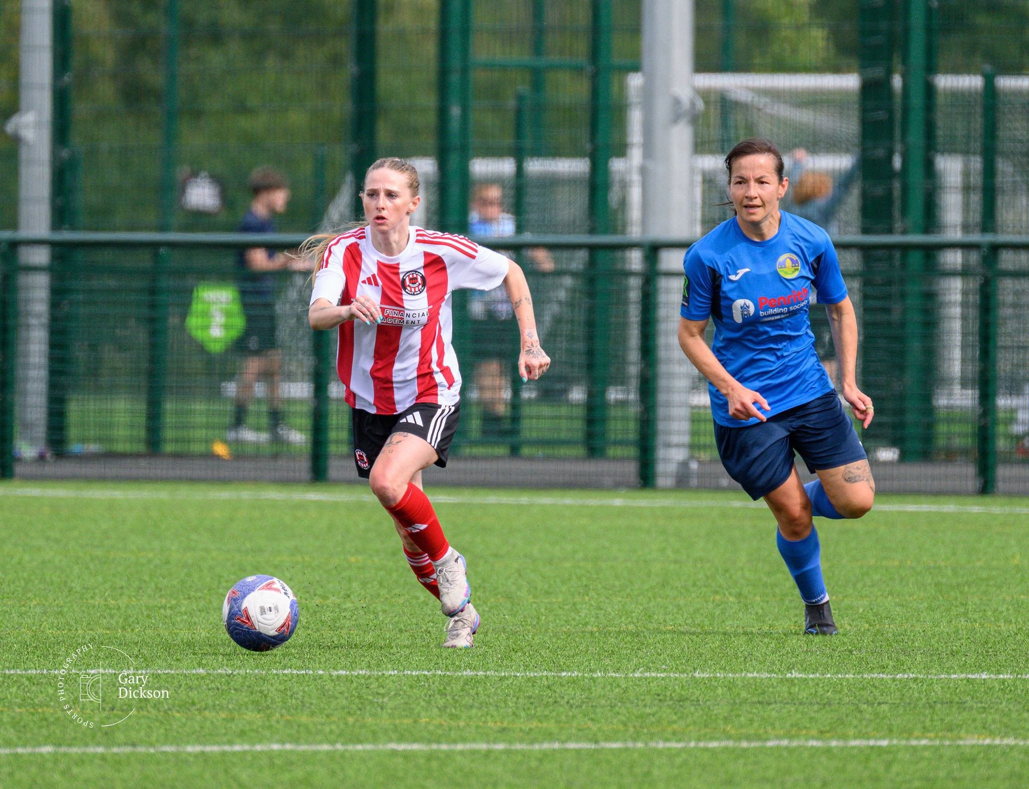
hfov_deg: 2.5
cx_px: 569
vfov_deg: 1.9
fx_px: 23919
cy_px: 309
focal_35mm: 798
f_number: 5.6
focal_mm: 400
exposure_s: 1/1600
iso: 800
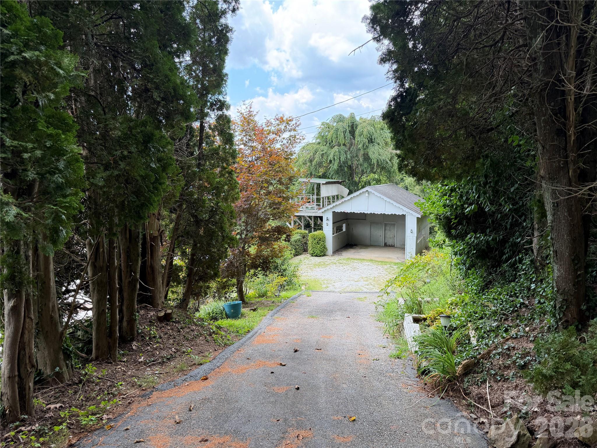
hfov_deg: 71.6
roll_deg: +0.0
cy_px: 224
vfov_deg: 56.8
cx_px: 298
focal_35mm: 24
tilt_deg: -7.7
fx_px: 414
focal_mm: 6.76
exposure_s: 1/602
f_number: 1.78
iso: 80
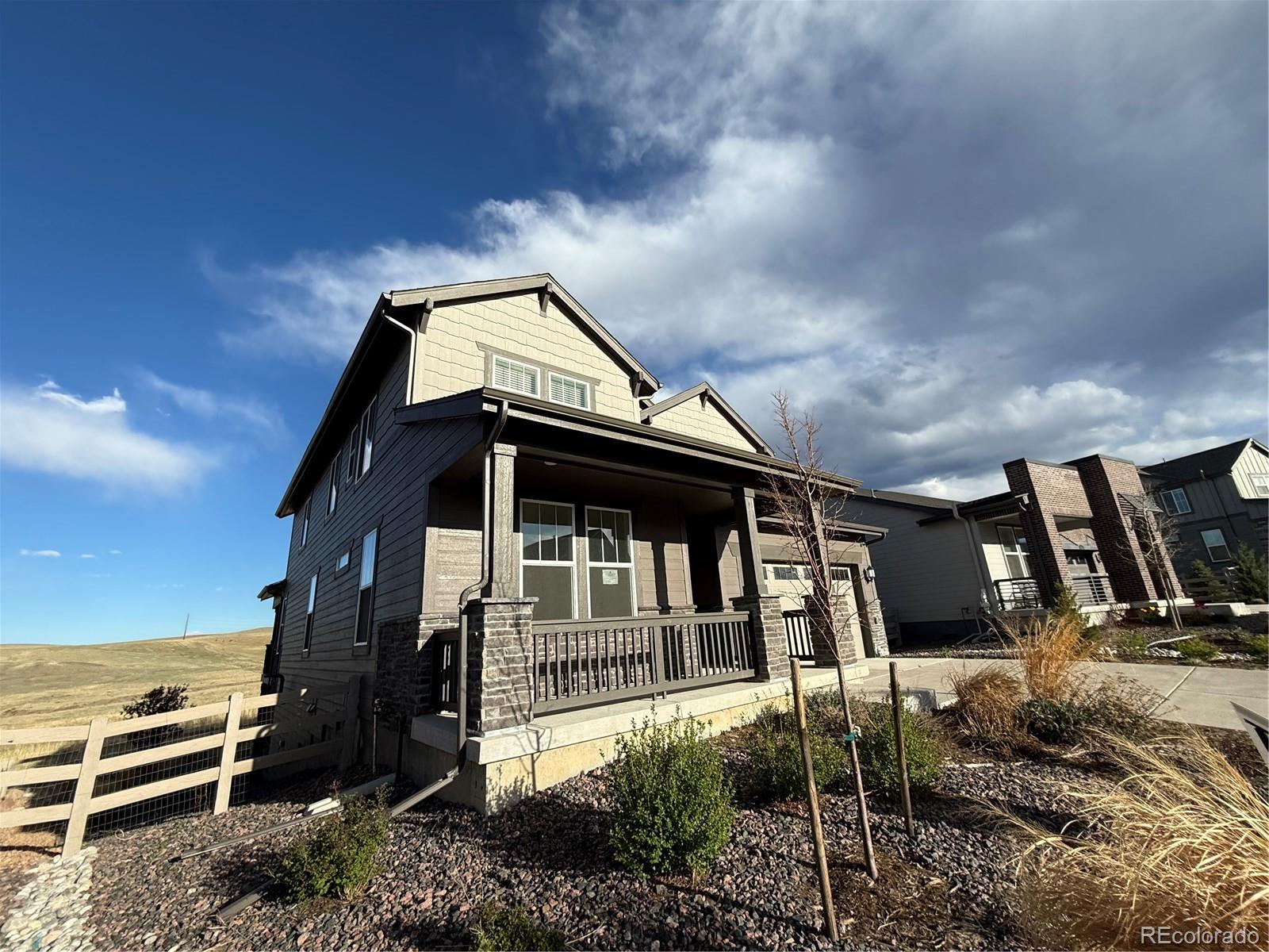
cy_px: 476
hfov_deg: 102.1
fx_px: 513
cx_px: 634
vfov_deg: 85.7
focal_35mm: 14
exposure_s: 1/1961
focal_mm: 2.22
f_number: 2.2
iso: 50
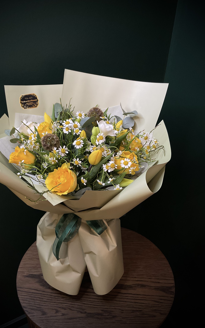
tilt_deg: -36.9
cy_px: 164
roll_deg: +0.1
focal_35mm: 31
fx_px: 277
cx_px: 83
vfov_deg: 61.2
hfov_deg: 40.4
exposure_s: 1/100
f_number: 1.8
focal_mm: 3
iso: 64
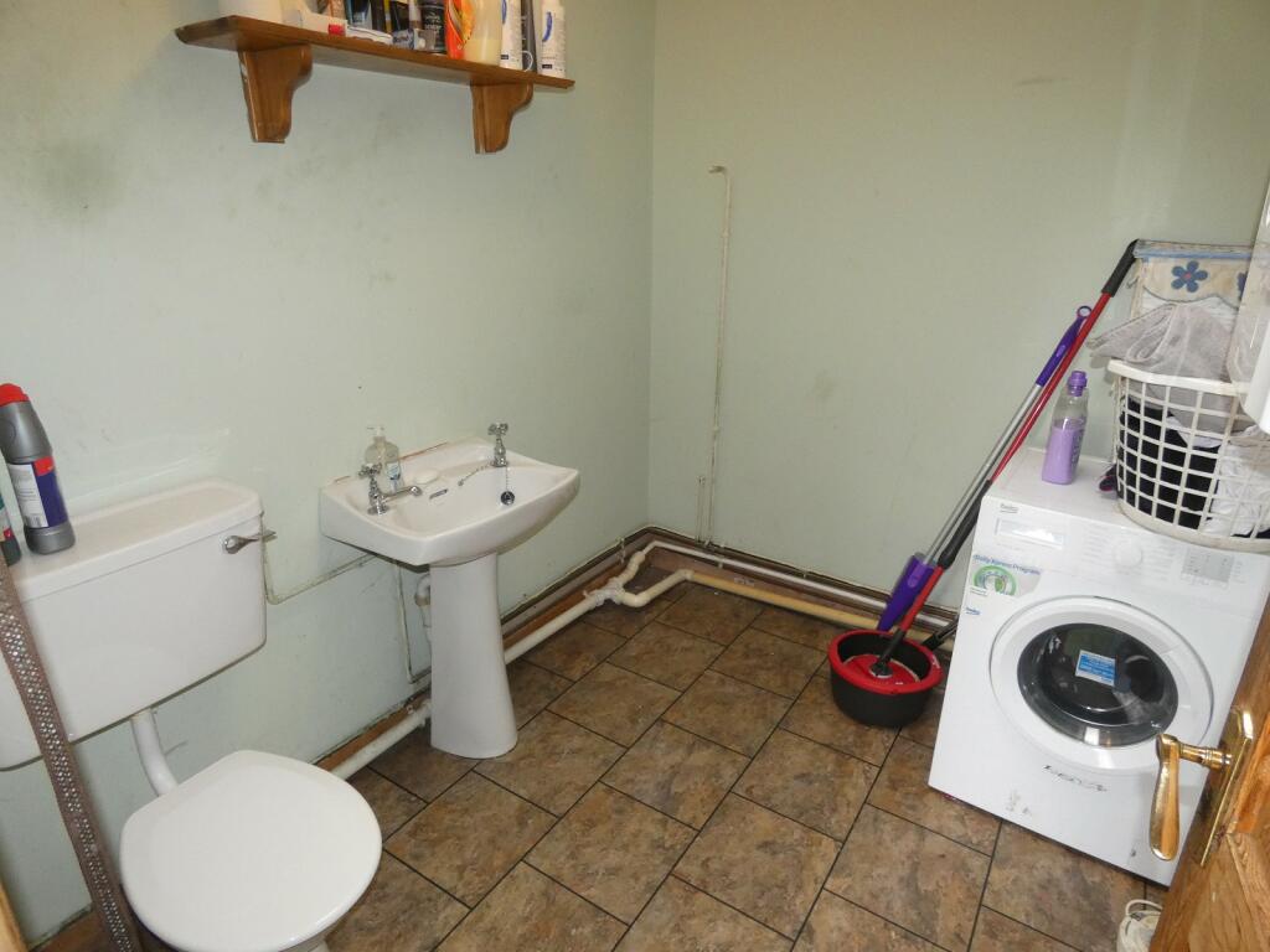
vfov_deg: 66.0
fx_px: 734
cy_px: 476
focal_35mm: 20
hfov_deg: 81.7
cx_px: 635
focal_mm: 3.6
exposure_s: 1/125
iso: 400
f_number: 2.8
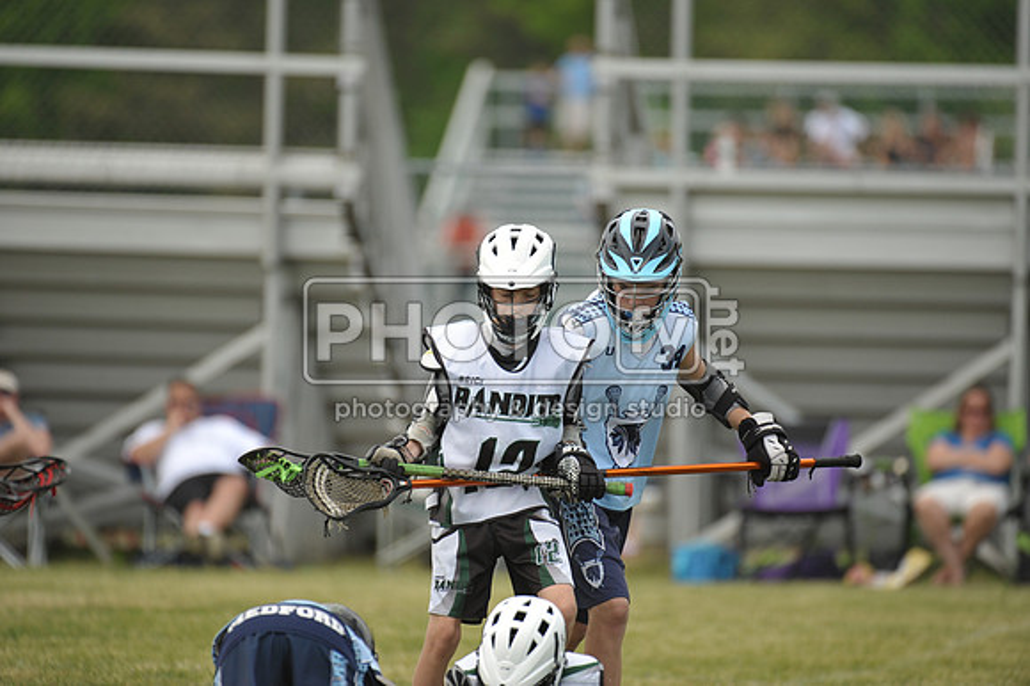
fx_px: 11437
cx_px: 515
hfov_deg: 5.2
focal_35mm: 400
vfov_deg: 3.4
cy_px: 343
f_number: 4
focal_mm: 400
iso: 800
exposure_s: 1/2500
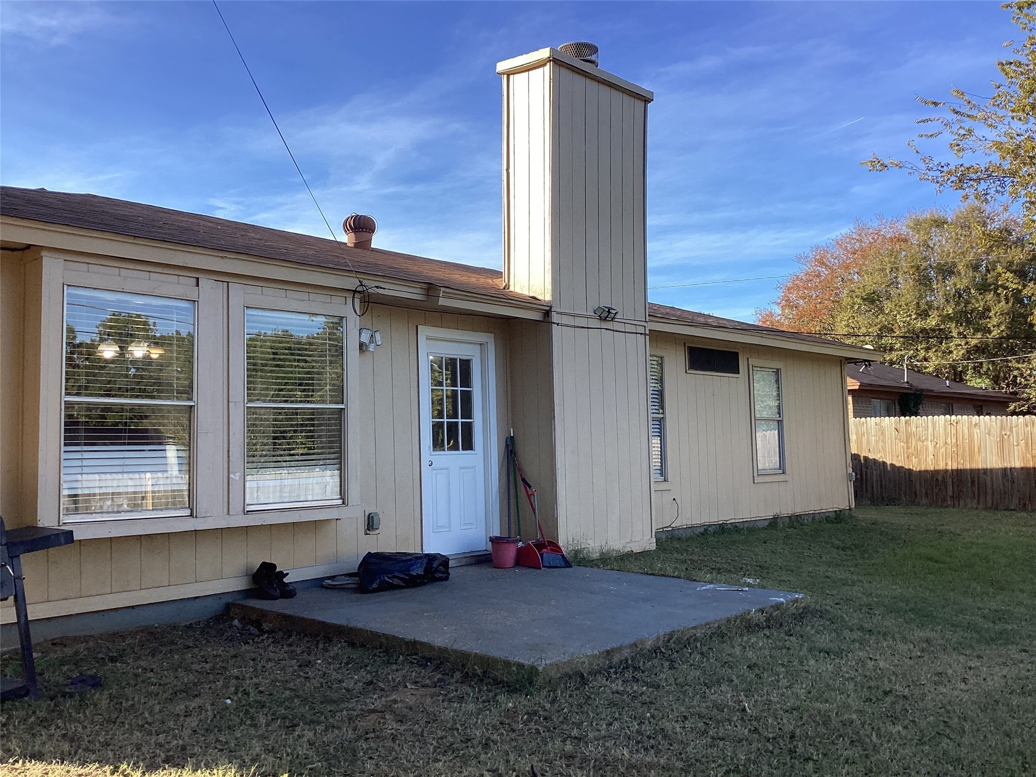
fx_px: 928
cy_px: 388
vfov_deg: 45.4
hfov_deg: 58.4
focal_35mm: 31
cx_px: 518
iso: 25
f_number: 2.4
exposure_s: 1/512
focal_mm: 3.3
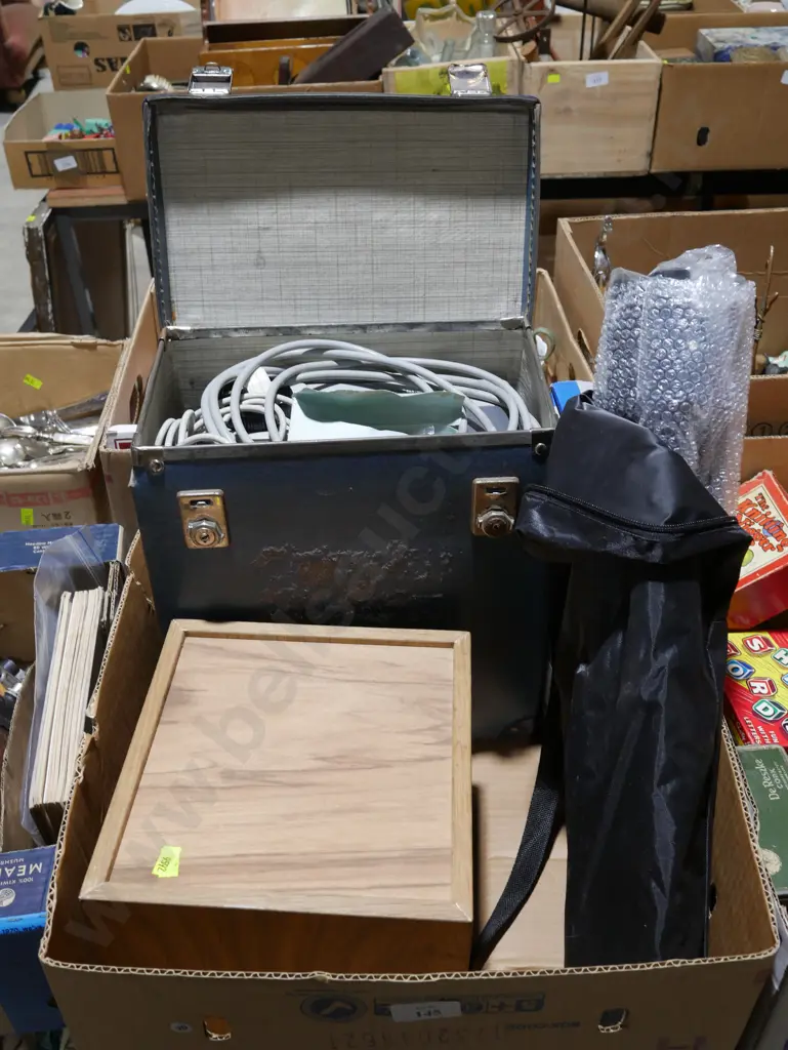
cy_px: 525
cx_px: 394
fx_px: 1031
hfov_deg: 41.8
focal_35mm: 34
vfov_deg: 53.9
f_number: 5
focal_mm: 17
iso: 400
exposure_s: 1/60
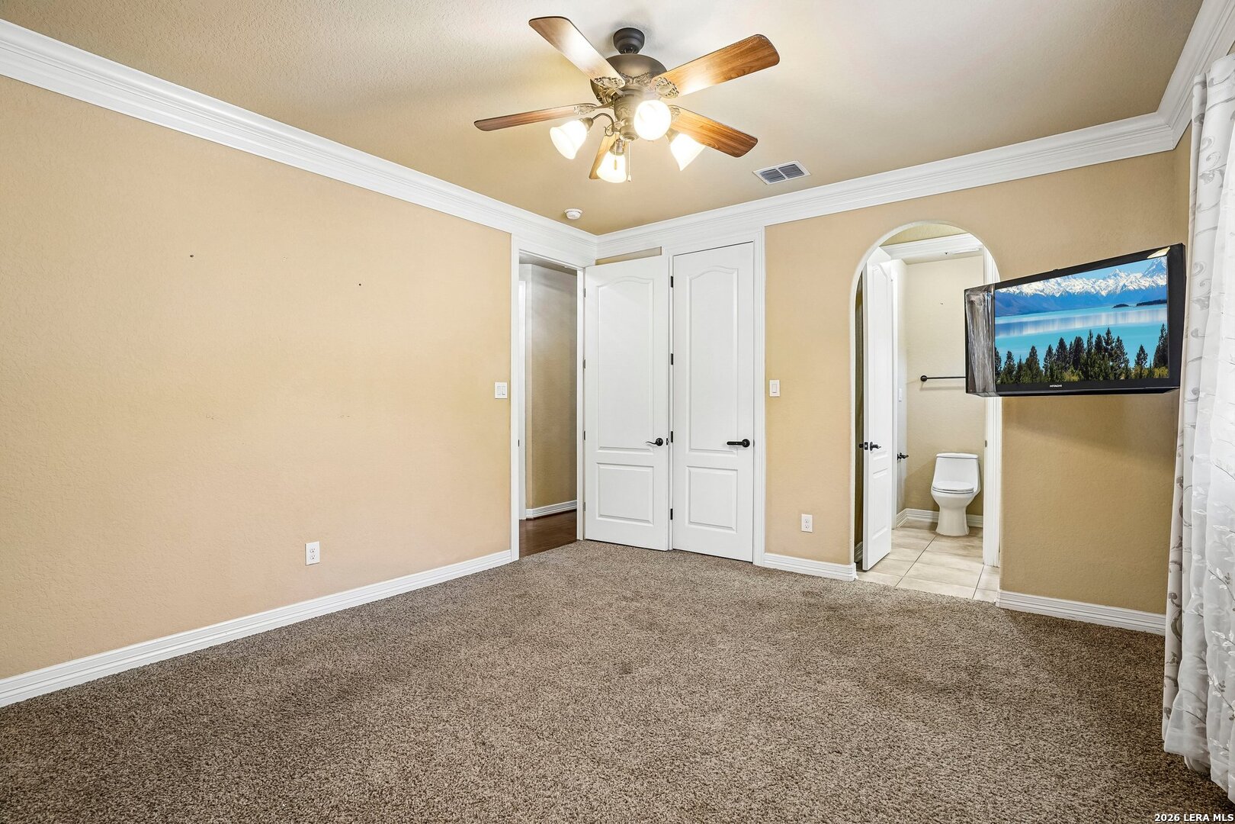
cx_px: 618
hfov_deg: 96.7
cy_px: 412
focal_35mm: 16
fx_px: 549
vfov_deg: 73.7
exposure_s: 1/6
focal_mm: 16
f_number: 8
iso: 400
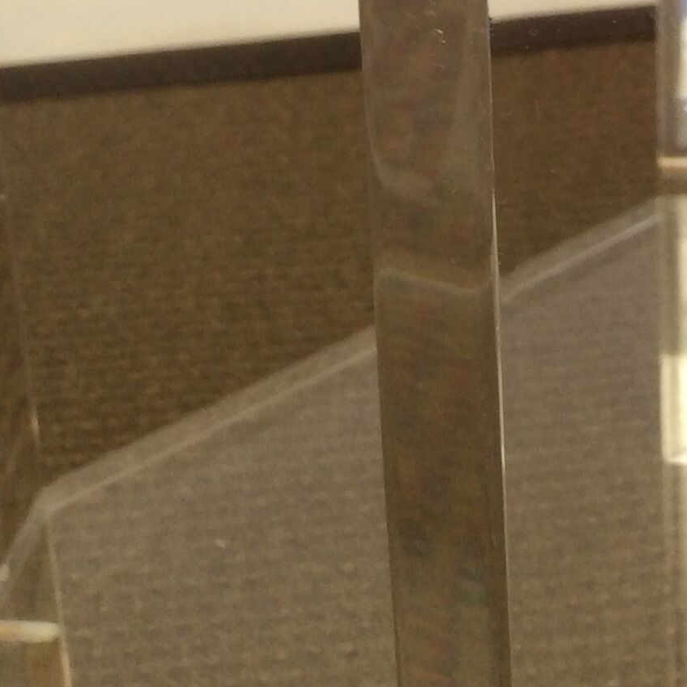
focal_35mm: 87
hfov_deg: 19.3
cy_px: -320
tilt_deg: -16.5
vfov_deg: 18.0
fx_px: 1953
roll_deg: +0.8
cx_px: 697
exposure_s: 1/25
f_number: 2.4
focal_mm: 3.3
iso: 32
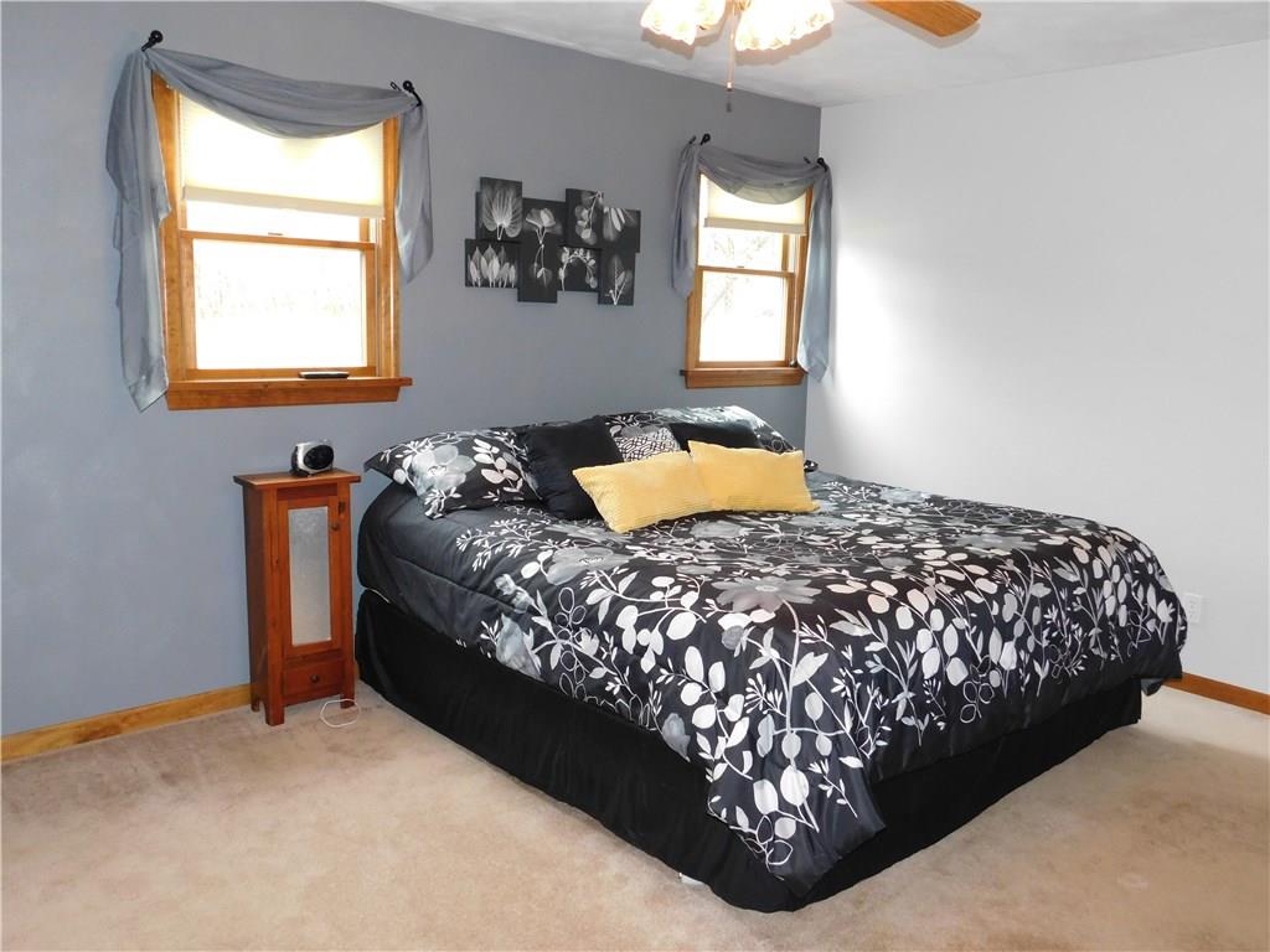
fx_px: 1027
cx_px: 635
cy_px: 476
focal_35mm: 28
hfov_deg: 63.4
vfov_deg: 49.7
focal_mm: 4.9
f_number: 3.2
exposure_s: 1/30
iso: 250
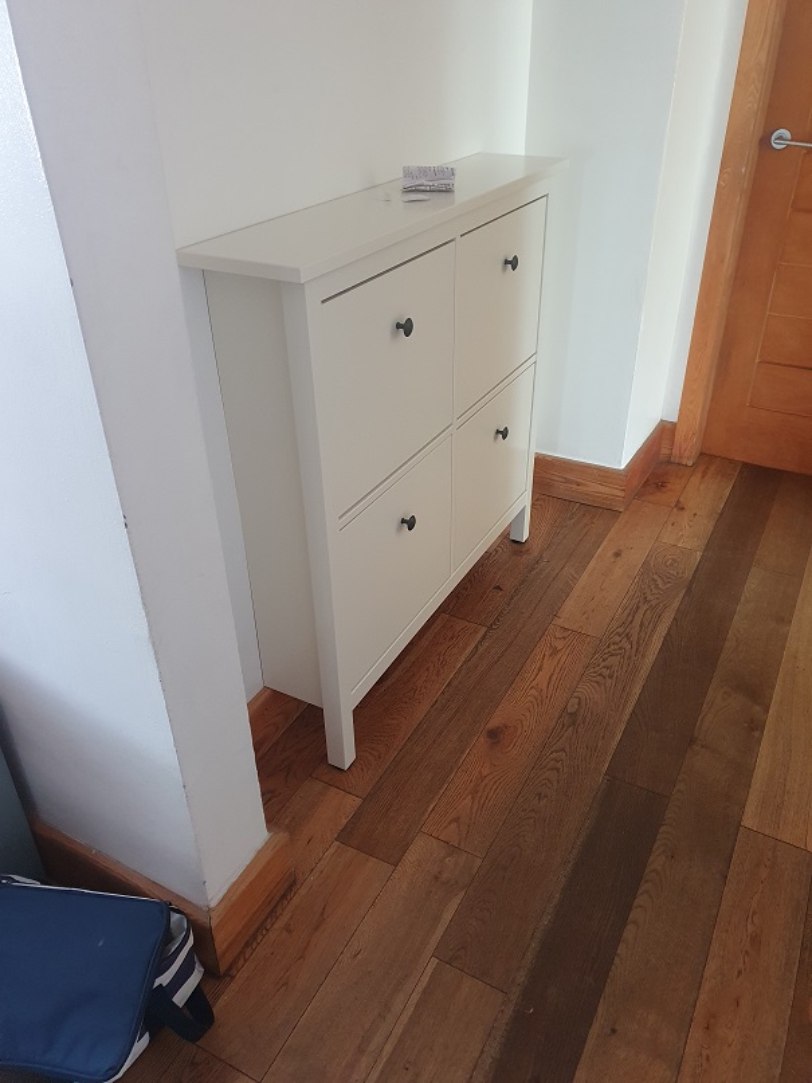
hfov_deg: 53.1
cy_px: 542
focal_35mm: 26
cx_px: 406
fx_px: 813
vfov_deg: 67.3
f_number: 1.5
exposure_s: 1/50
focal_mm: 4.32
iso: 400
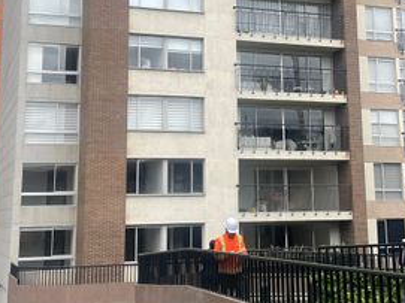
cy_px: 55
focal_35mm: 64
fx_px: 748
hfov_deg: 30.2
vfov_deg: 22.6
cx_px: 252
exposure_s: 1/1689
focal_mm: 4.2
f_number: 1.6
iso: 32
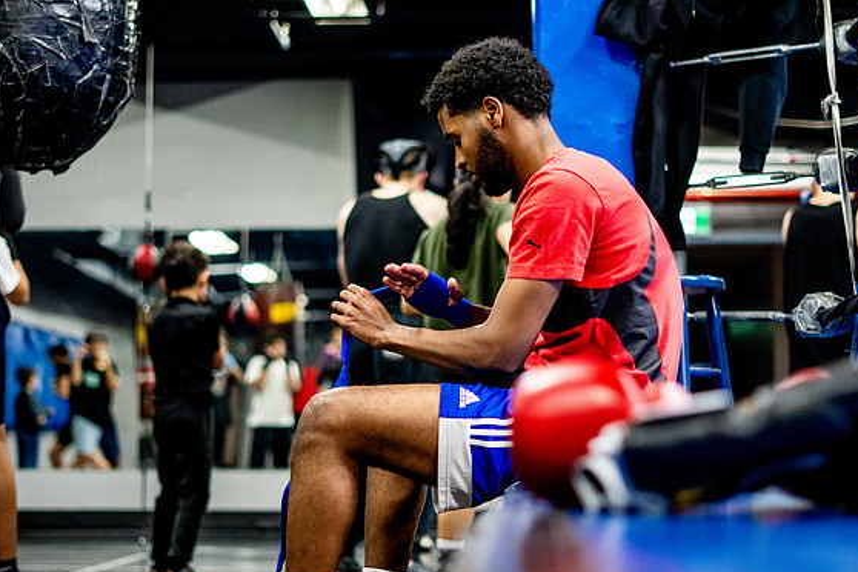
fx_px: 1859
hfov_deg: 26.0
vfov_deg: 17.5
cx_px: 441
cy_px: 296
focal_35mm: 78
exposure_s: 1/500
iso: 3200
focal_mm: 50
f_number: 1.8
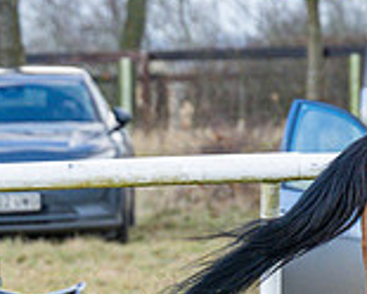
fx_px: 7049
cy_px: 221
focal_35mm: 649
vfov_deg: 2.4
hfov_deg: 3.0
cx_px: 767
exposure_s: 1/1000
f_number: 4
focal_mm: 103
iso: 500
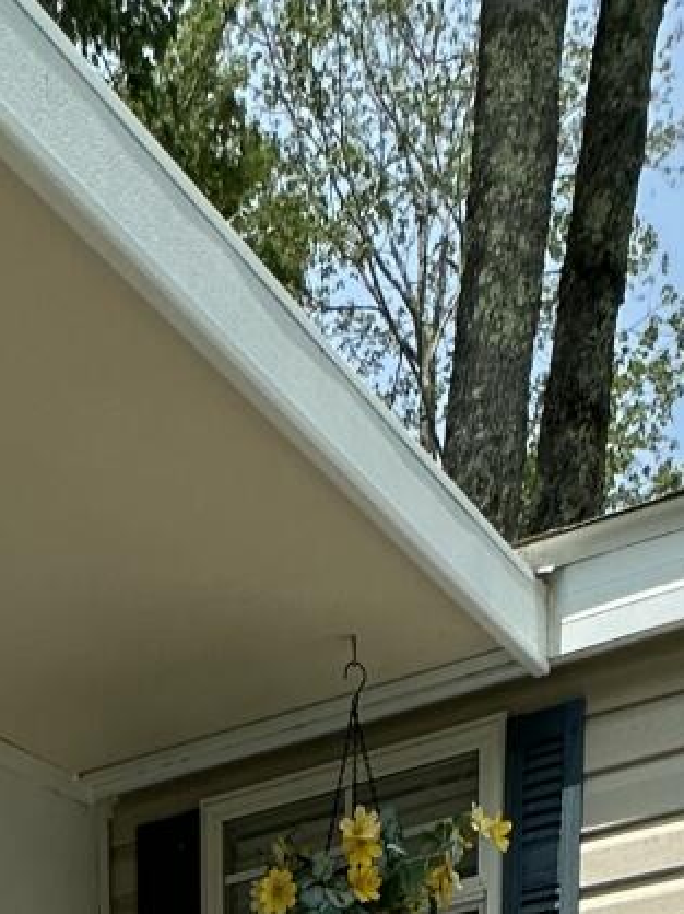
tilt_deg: -11.1
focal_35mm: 67
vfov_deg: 16.9
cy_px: 2007
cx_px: 63
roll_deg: +0.8
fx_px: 1767
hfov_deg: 21.4
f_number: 2.2
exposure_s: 1/2353
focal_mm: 2.22
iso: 50
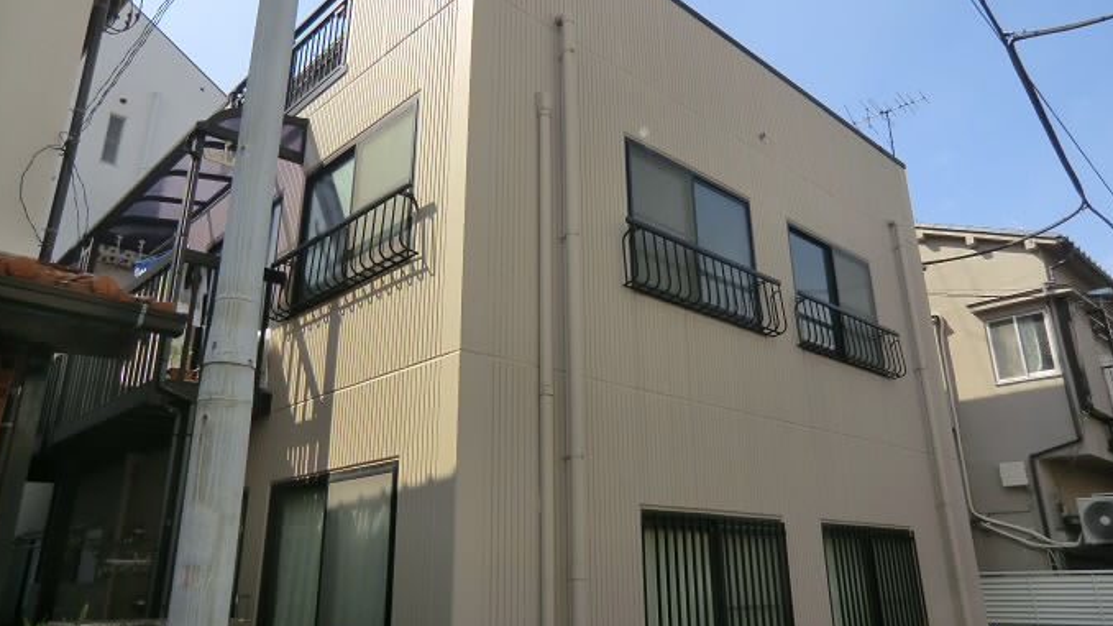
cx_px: 563
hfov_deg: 69.9
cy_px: 260
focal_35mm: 27
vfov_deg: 42.7
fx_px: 797
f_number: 3.2
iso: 64
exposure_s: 1/640
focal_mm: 4.3
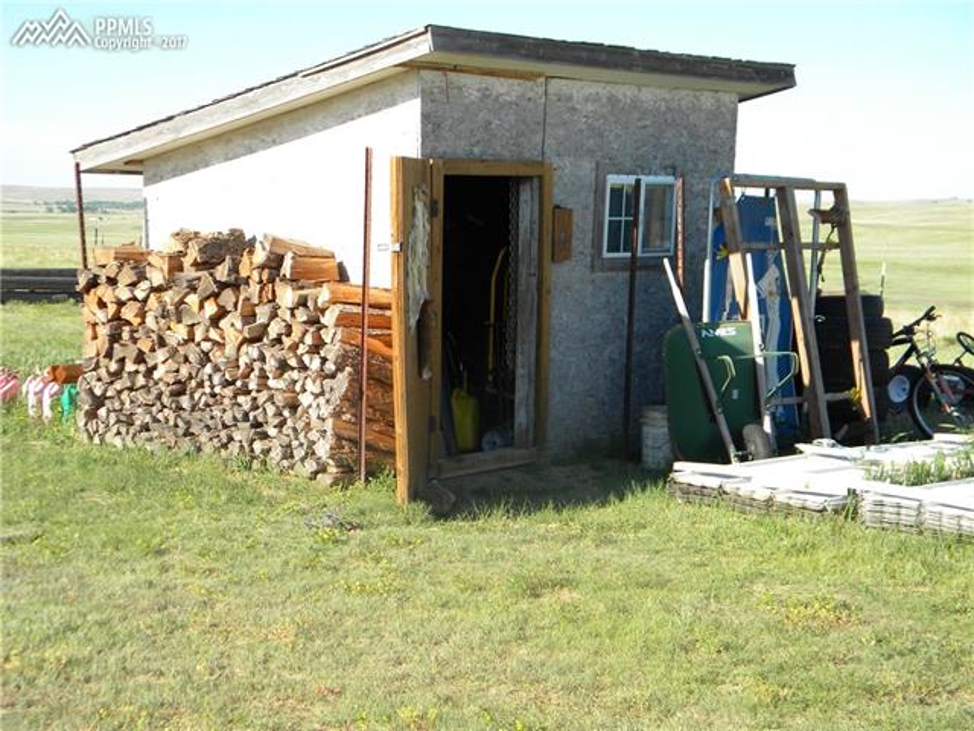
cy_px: 366
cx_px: 487
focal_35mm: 56
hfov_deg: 34.3
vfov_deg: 26.1
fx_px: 1576
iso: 80
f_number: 4.1
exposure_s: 1/320
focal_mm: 10.1
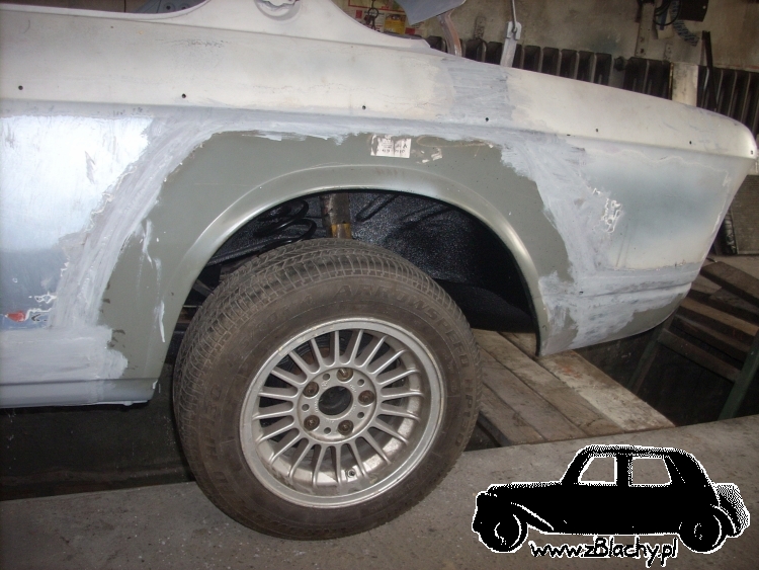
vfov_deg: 38.7
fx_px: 812
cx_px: 380
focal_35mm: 37
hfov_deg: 50.1
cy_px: 285
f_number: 2.8
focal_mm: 6.2
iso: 100
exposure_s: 1/30
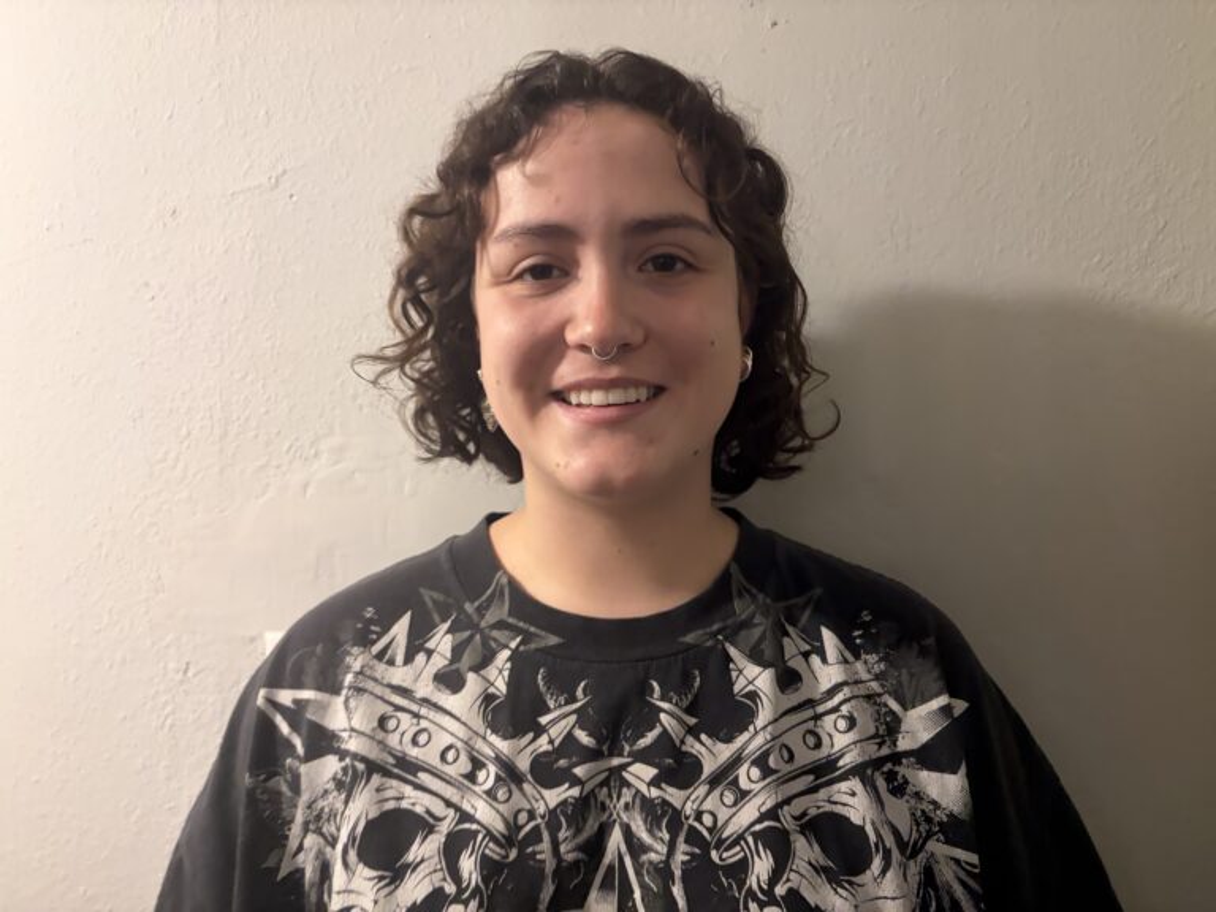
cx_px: 608
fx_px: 913
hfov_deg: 67.3
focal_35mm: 26
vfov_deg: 53.1
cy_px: 456
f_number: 1.6
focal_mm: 5.96
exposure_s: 1/30
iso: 500
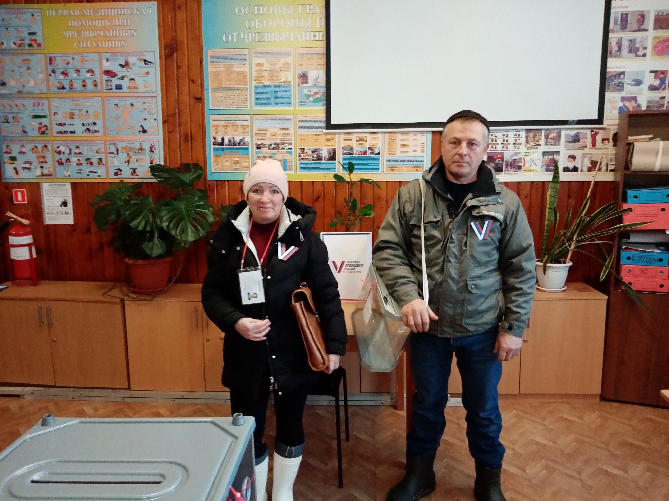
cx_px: 334
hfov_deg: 67.3
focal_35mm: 26
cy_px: 250
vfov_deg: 53.1
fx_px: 502
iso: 731
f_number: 1.8
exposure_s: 1/20
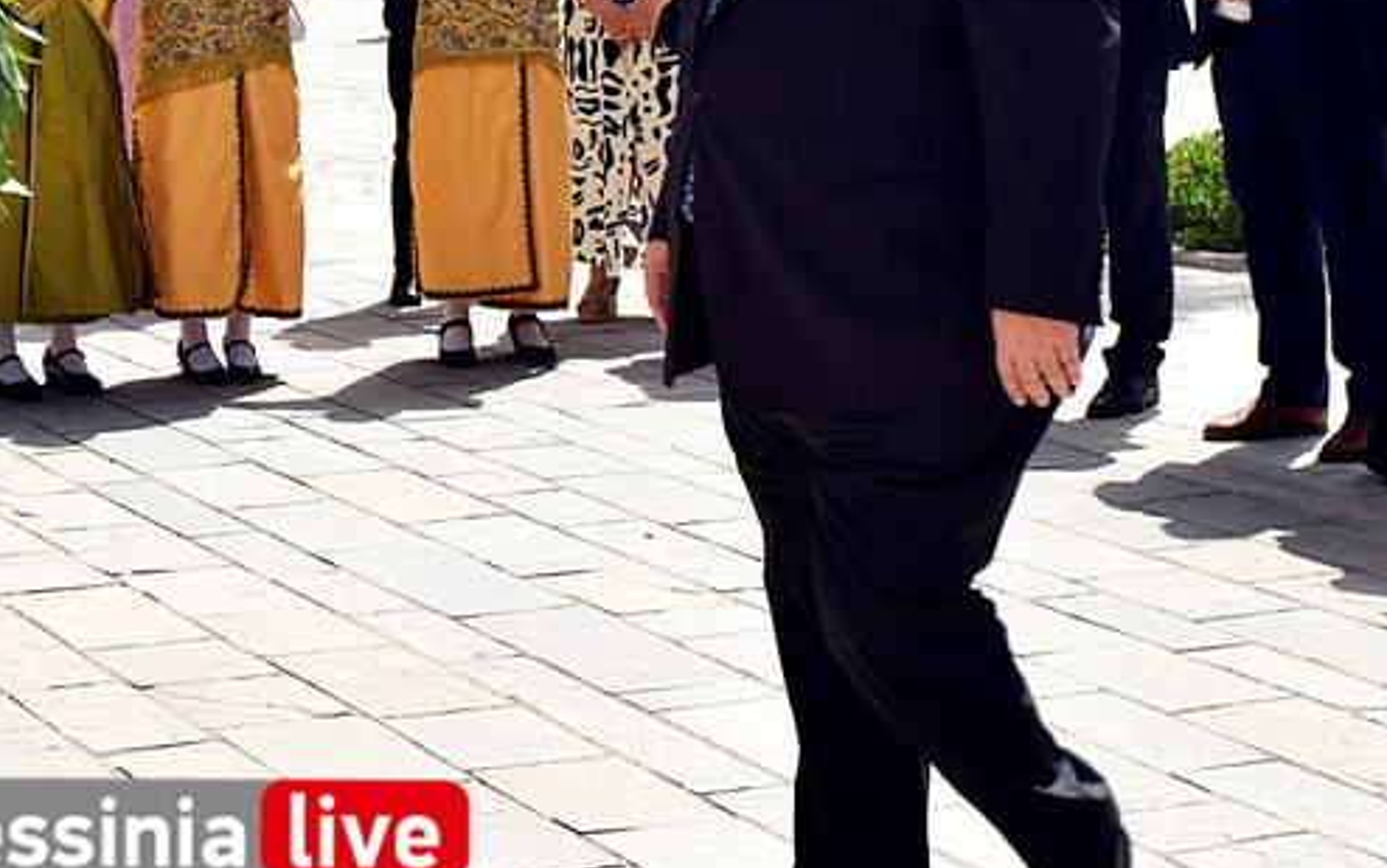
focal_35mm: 104
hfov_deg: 19.6
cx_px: 132
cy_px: 205
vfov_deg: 12.5
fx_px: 3932
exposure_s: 1/200
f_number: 13
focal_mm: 28
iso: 100
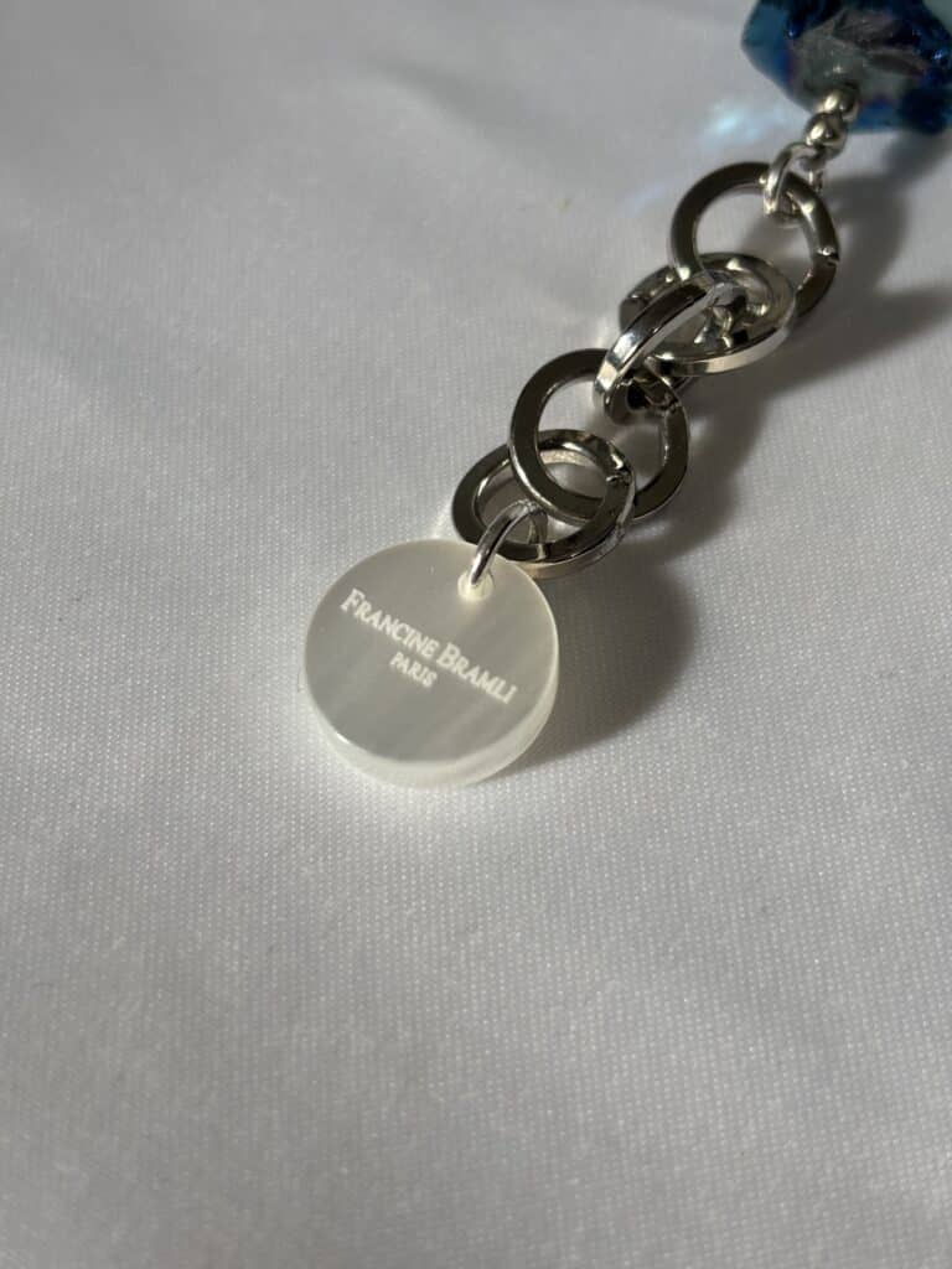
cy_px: 634
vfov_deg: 36.8
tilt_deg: -59.6
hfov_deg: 28.0
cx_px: 476
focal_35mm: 52
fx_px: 1907
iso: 32
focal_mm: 5.96
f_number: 1.6
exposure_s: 1/275
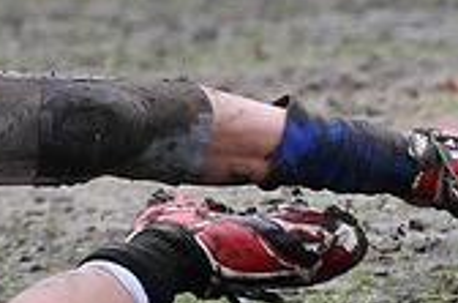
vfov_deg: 0.8
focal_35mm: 1770
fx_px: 22455
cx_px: -428
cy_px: -306
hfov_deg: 1.2
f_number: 4.5
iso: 1000
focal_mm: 220
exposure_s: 1/500
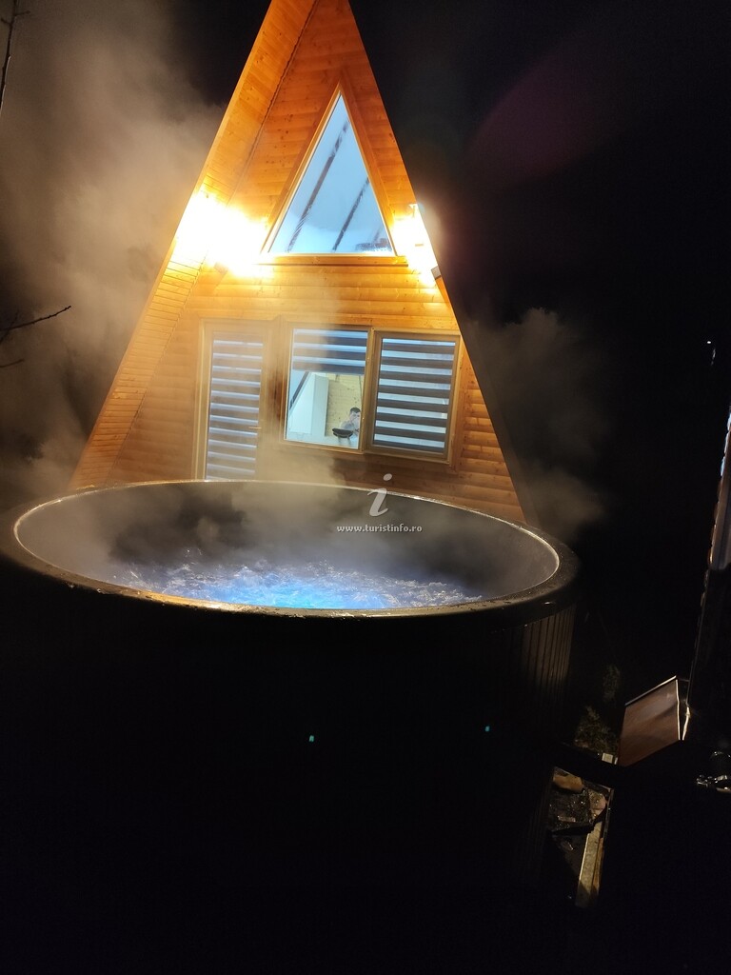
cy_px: 488
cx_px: 366
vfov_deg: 73.9
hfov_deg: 58.9
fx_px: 648
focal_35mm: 23
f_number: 1.65
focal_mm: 6.19
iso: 500
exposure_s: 1/20
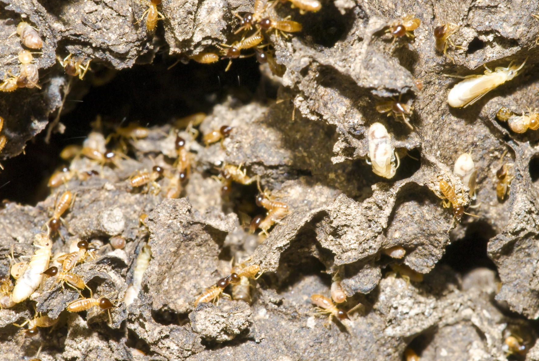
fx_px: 3852
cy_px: 169
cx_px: 300
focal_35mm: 257
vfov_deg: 5.4
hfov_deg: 8.0
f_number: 14
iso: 200
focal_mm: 150
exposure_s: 1/125
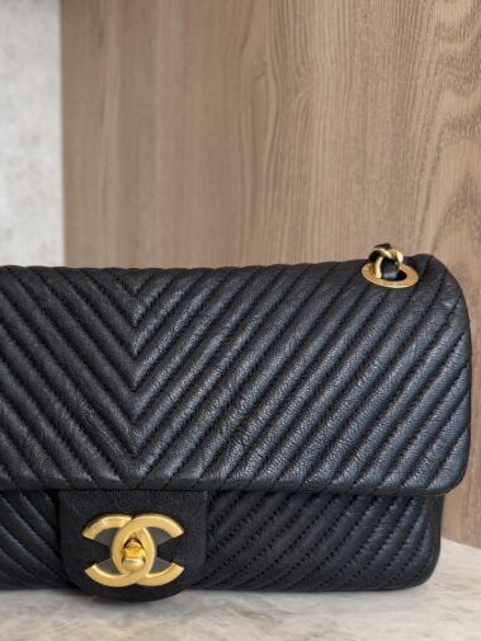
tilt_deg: -9.7
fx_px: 704
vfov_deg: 48.2
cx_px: 126
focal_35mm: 38
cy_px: 426
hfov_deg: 36.9
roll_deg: -0.7
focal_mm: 6.76
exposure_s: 1/120
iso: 125
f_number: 1.78
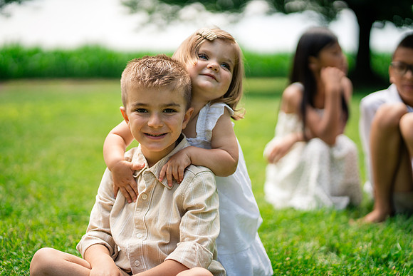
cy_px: 138
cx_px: 206
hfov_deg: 23.9
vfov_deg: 16.1
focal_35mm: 85
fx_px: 975
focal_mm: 85
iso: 400
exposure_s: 1/4000
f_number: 2
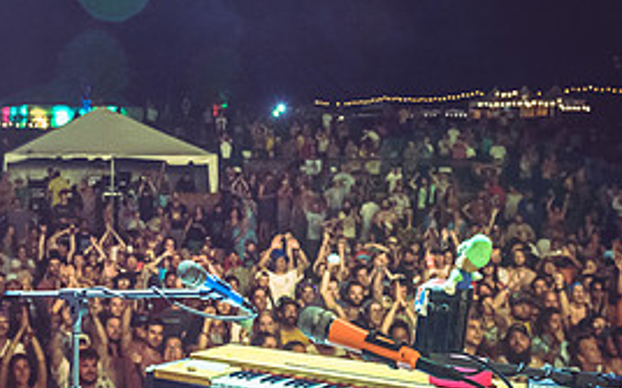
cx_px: 206
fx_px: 1050
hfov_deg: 32.7
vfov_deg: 20.6
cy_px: 69
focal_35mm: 62
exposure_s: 1/160
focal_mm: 24
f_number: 4.5
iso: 1600
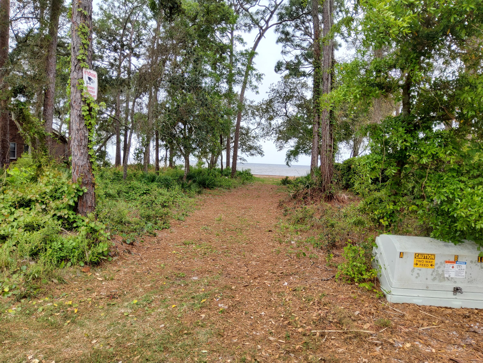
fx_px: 363
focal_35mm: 26
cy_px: 182
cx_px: 242
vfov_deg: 53.1
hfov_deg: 67.3
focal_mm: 3.08
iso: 50
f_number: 2
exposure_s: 1/415
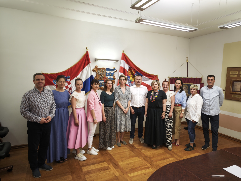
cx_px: 120
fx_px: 160
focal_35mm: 23
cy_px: 90
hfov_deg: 73.9
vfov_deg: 58.9
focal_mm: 8.72
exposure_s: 1/100
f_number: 1.63
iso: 400
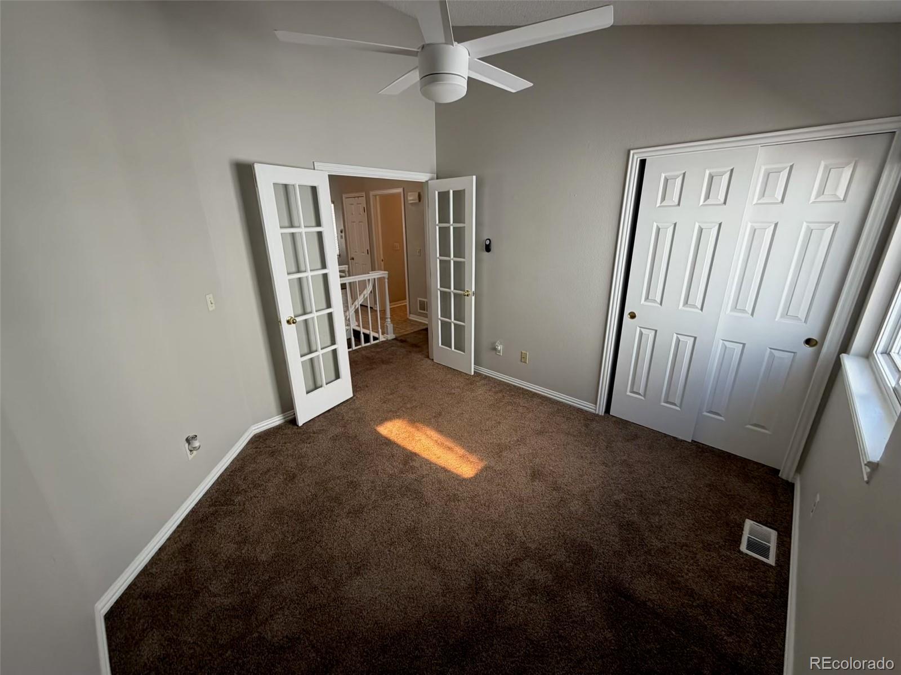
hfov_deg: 102.1
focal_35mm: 14
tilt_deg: -16.9
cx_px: 450
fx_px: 364
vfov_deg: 85.7
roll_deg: +1.6
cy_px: 338
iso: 125
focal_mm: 2.22
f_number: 2.2
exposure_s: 1/121
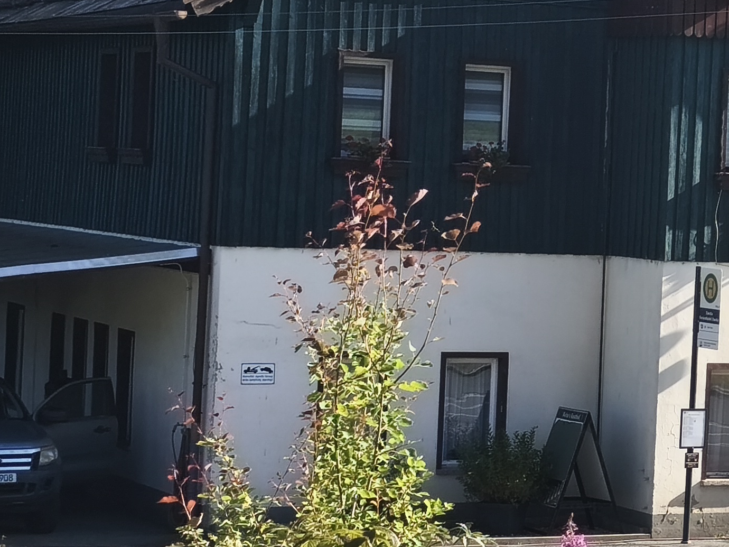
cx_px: 908
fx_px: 2864
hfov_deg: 14.0
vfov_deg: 10.9
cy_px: 197
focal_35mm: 136
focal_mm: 6.14
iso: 50
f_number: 1.65
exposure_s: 1/820
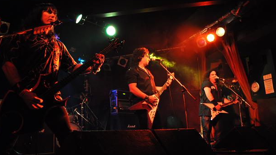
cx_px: 141
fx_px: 219
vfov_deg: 38.9
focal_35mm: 30
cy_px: 76
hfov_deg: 64.3
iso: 1400
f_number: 3.5
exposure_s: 1/30
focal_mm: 18
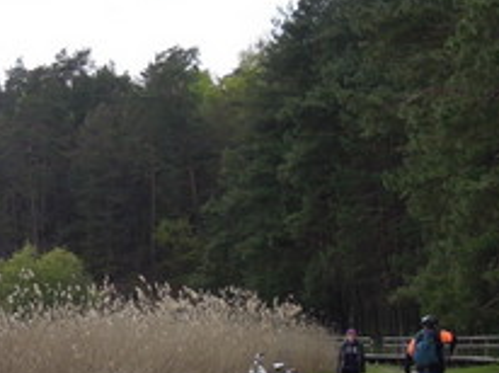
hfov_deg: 17.7
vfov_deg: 13.5
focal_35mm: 109
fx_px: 1569
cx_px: 31
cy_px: 271
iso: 160
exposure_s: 1/1000
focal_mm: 6.3
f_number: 3.2
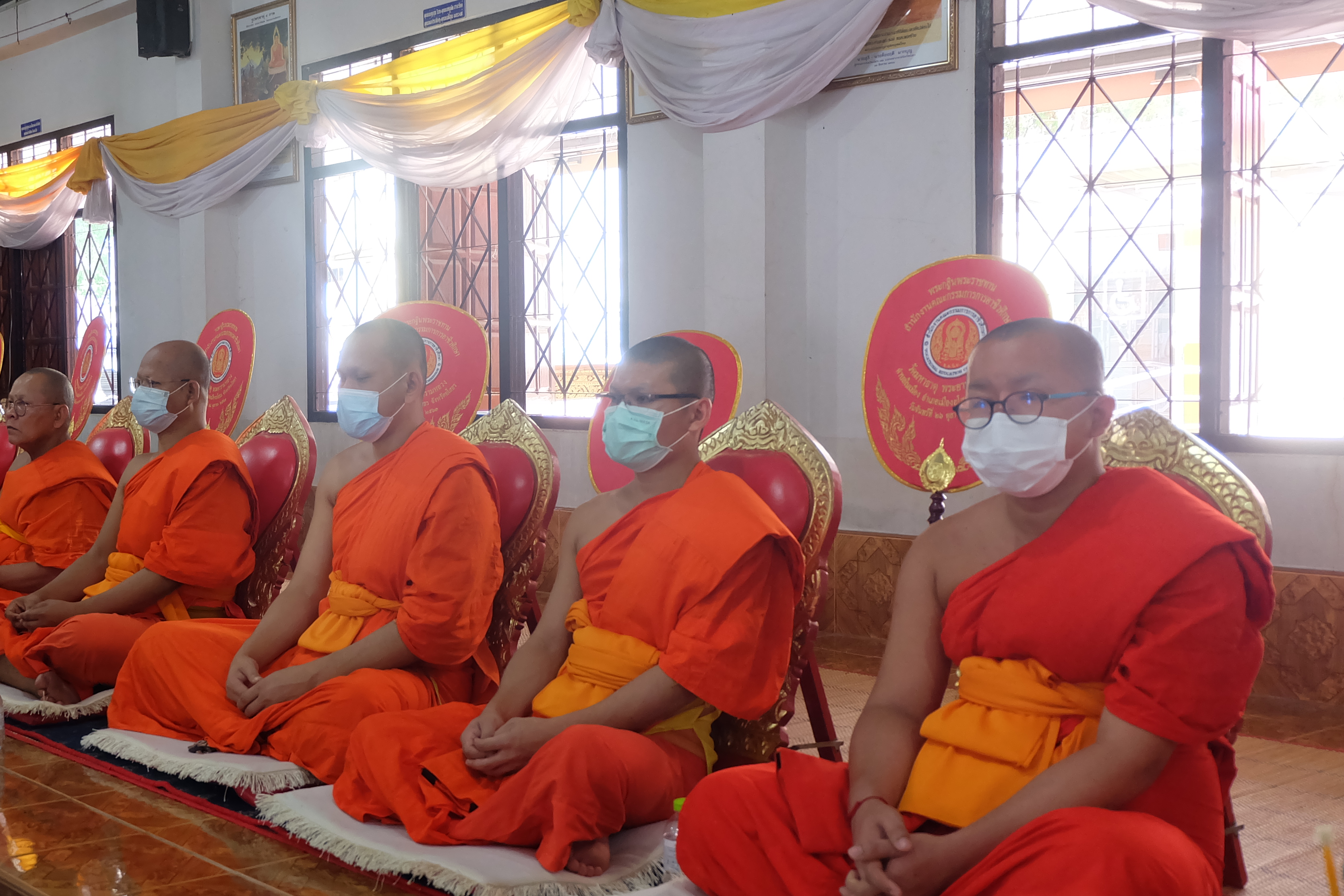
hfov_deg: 43.3
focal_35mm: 44
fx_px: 1642
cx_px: 360
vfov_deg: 30.5
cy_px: 449
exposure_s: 1/70
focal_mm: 20.1
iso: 1600
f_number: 3.8
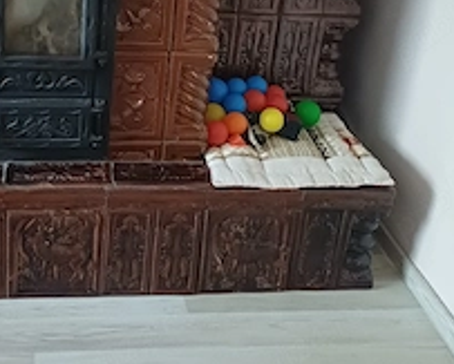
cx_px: 163
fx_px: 646
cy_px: 36
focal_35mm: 48
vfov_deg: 30.1
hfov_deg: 38.4
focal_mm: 4.65
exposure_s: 1/20
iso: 1250
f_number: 1.8
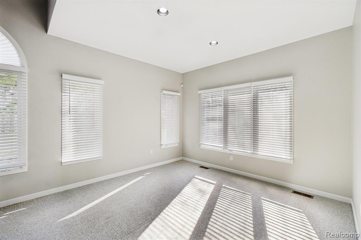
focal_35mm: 15
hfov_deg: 100.4
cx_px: 180
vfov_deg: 77.3
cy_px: 120
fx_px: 150
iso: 100
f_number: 8
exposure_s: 1/45
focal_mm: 10
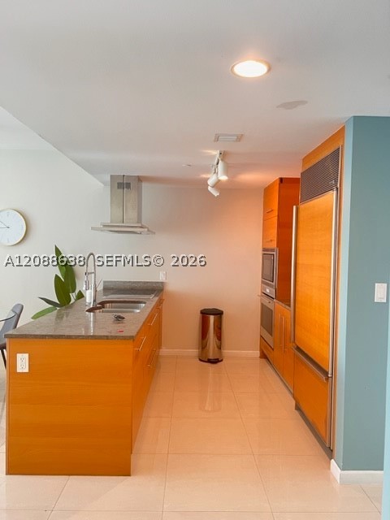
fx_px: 391
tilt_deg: -2.6
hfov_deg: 53.1
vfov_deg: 67.3
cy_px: 260
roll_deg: -1.0
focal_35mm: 26
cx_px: 195
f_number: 1.5
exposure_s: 1/40
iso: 400
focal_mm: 5.7
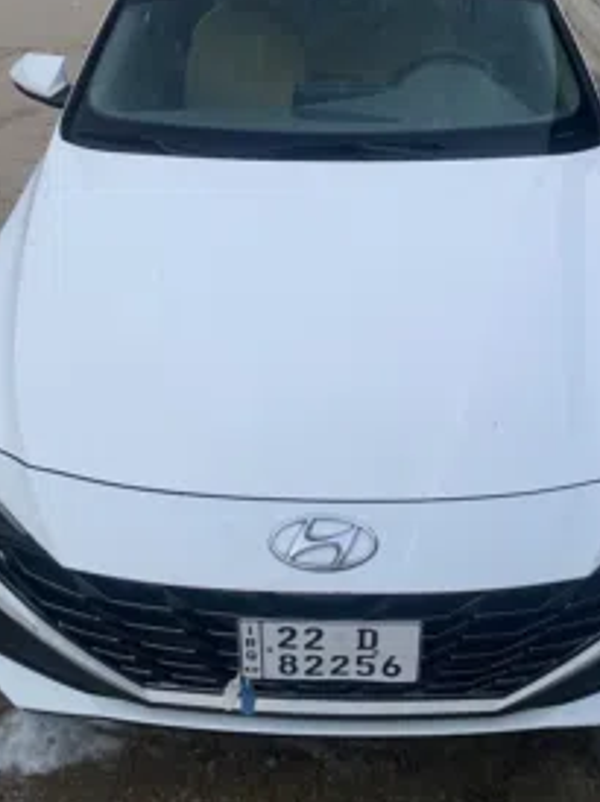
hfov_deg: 37.6
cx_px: 322
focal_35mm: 38
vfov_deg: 47.6
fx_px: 880
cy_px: 222
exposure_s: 1/60
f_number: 1.8
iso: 200
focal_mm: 4.25
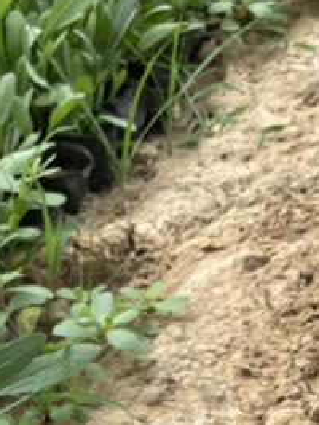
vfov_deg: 16.9
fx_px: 1279
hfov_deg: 14.1
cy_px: 665
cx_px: 19
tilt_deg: -45.8
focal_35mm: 104
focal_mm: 4.25
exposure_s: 1/788
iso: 32
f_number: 1.8
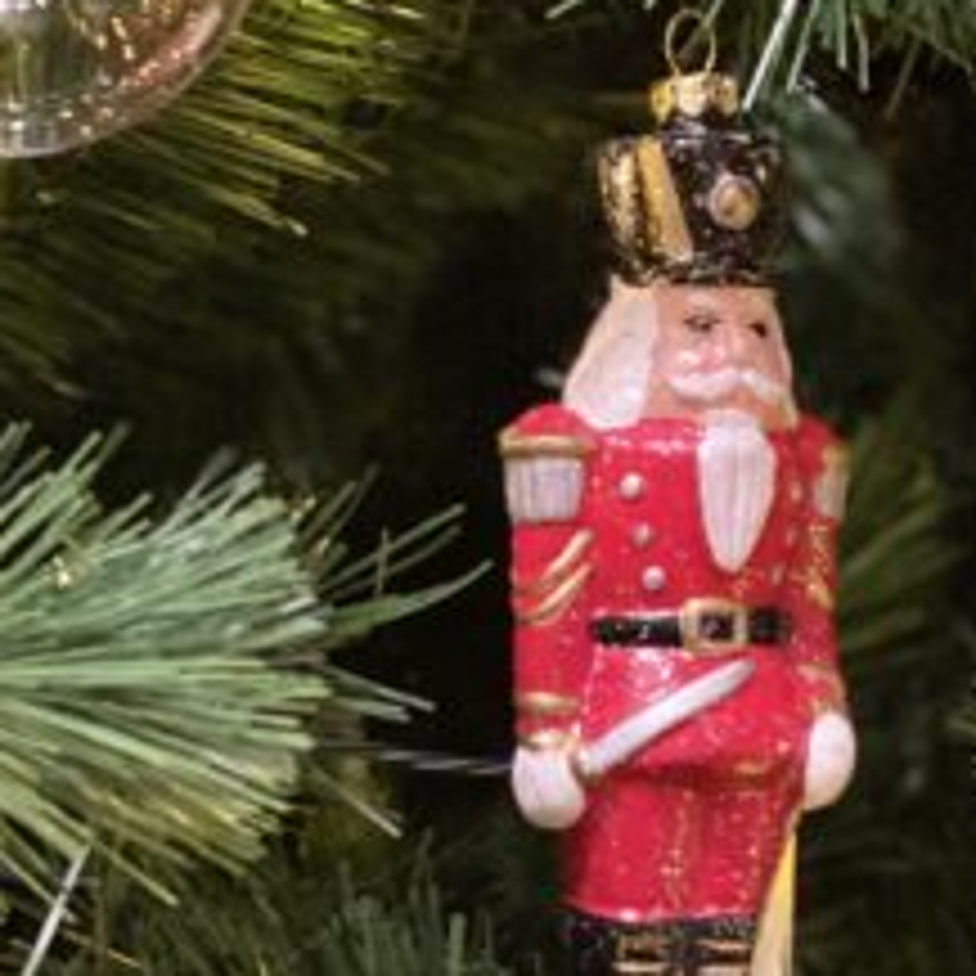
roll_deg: -2.7
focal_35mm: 133
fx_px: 4243
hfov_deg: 13.1
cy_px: 850
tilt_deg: -3.4
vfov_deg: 13.0
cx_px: 519
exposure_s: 1/14
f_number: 2
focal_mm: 6
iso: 500
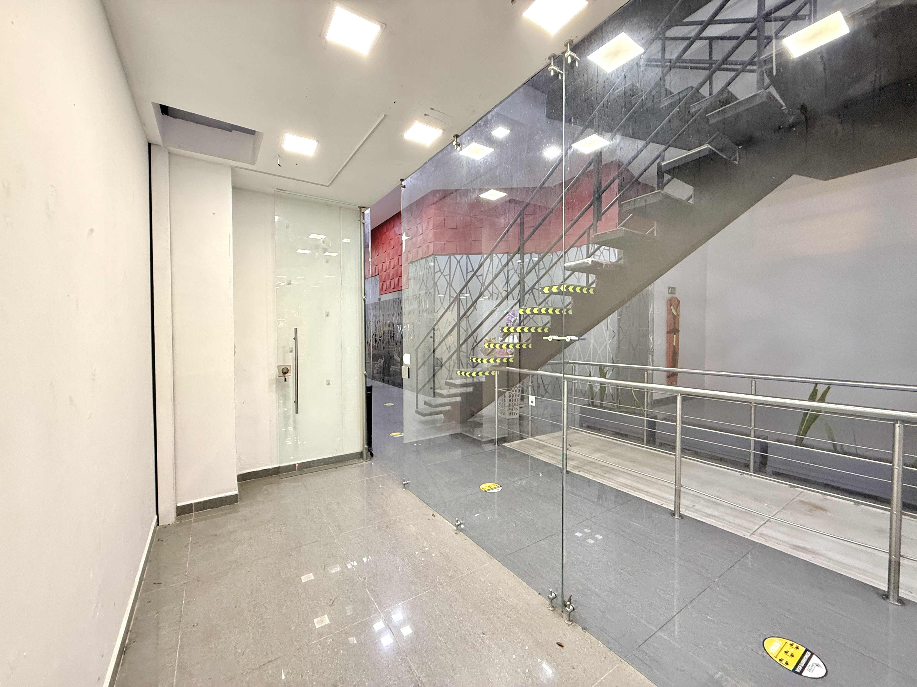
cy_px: 344
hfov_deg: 102.1
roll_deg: +0.2
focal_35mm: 14
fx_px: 371
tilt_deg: -1.6
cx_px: 458
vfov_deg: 85.7
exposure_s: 1/60
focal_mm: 2.22
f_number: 2.2
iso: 400
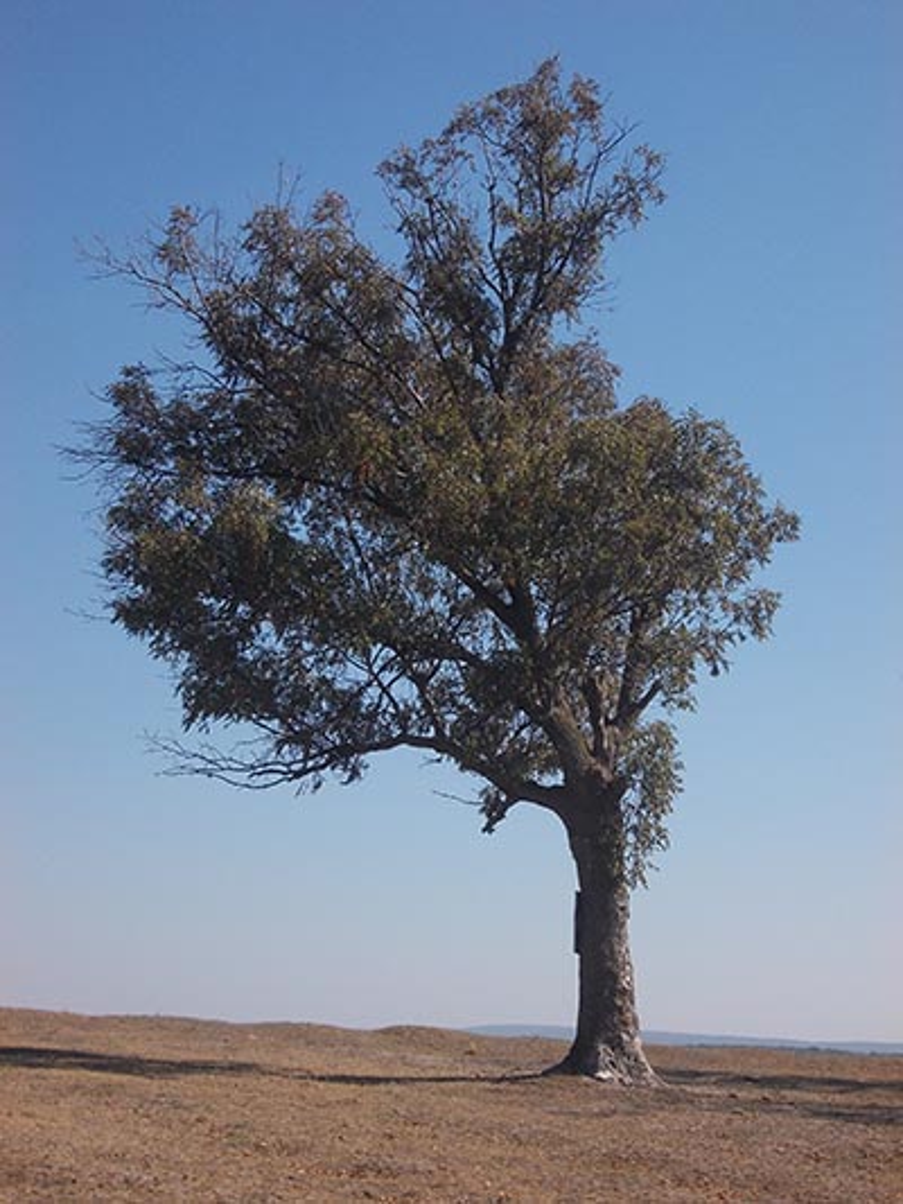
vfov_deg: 32.2
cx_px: 452
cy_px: 602
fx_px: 2086
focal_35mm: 60
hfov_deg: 24.4
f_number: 8
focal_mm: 8.5
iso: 80
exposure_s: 1/200
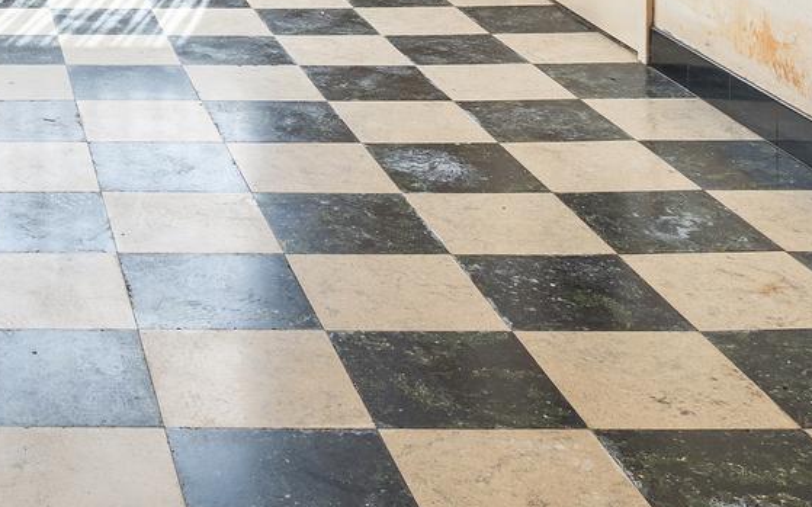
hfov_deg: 27.1
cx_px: -65
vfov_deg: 16.0
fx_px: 1549
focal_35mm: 70
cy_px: -388
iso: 250
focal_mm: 16
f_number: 11
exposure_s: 1/80
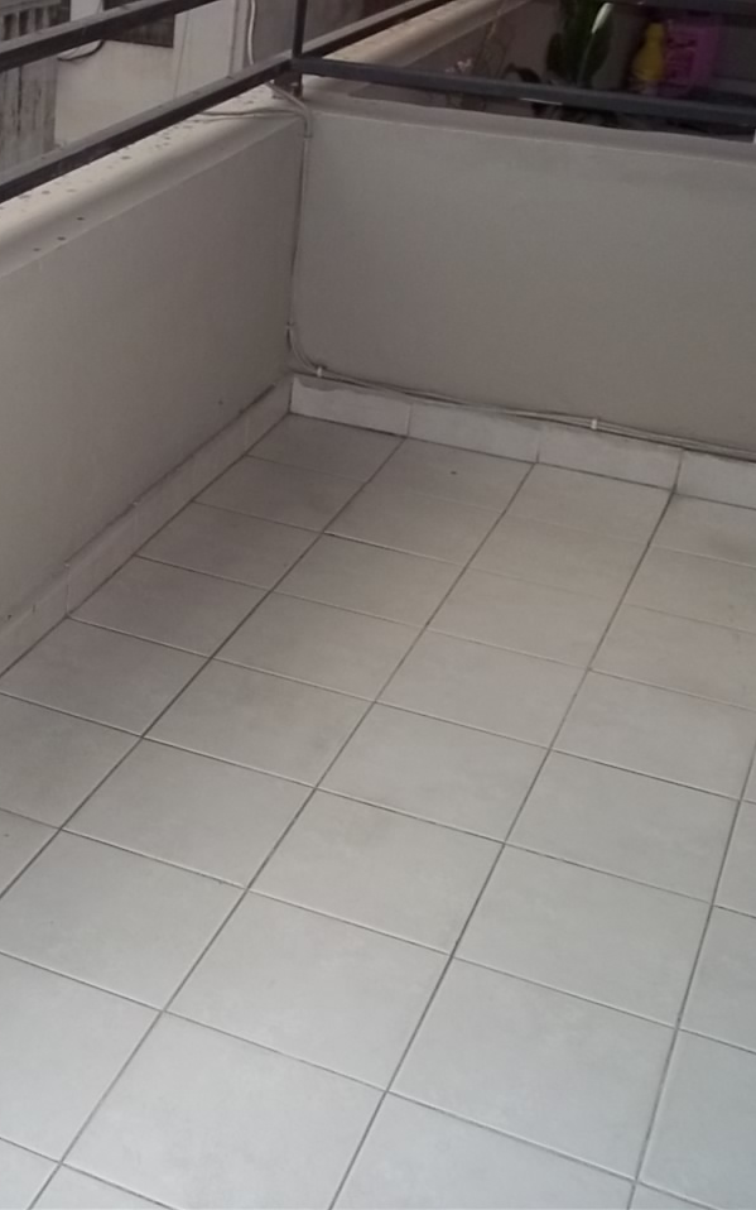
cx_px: 21
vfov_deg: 39.6
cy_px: 605
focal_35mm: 51
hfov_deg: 24.3
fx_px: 1681
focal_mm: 6.5
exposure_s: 1/30
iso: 160
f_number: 3.1
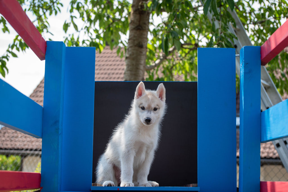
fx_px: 626
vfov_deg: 17.4
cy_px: 96
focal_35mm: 78
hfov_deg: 25.9
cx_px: 144
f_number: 8
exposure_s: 1/250
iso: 200
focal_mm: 75
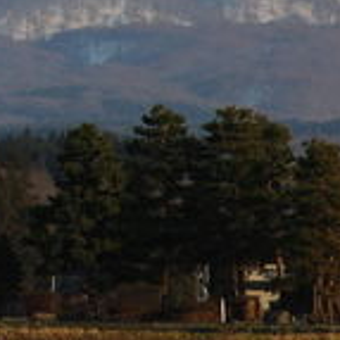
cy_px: -97
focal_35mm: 1001
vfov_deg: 1.8
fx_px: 11123
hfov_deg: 1.7
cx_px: -314
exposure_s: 1/500
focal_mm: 200
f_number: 5.6
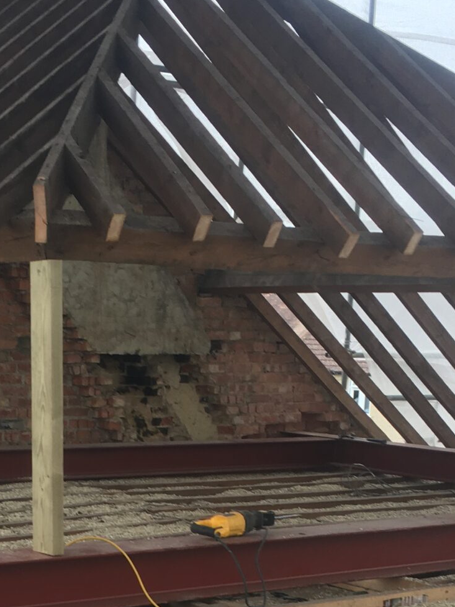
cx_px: 74
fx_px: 1332
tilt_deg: -13.0
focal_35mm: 76
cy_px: 633
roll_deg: -2.0
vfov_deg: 24.3
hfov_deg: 19.1
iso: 25
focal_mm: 4.15
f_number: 2.2
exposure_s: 1/100
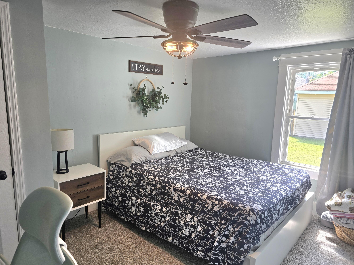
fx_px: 235
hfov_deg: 73.9
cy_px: 132
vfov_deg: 58.9
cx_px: 177
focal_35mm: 23
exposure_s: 1/120
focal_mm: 6.3
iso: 40
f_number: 1.7
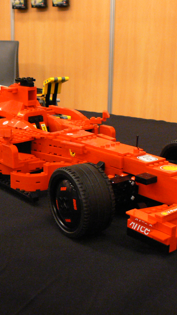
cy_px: 158
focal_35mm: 53
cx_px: 67
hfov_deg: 22.6
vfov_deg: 39.2
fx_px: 442
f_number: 2.8
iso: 200
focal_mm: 6
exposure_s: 1/8
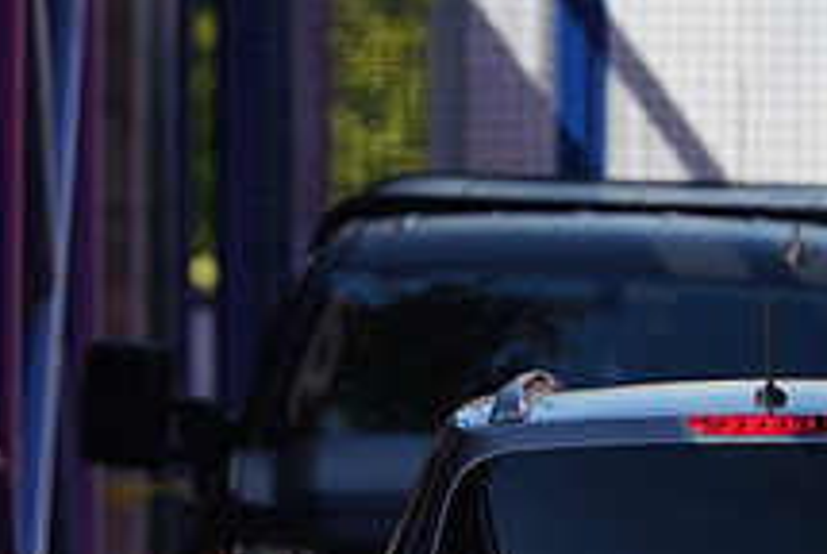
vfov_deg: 0.6
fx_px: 52057
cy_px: 648
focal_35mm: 2263
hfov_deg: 0.9
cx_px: -23
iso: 640
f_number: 5.6
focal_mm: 840
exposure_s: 1/1600
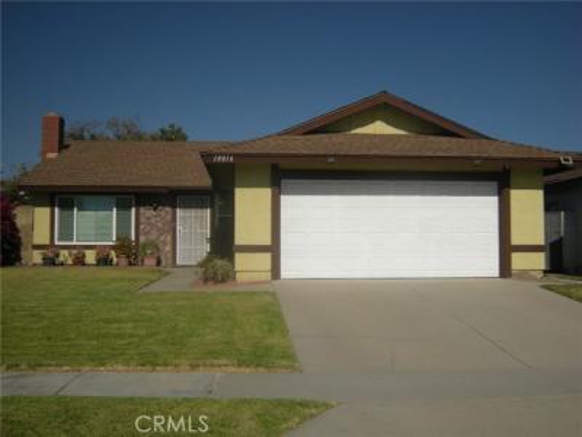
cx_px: 291
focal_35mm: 38
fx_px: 639
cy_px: 218
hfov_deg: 49.0
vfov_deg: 37.7
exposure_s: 1/700
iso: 64
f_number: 6.4
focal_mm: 6.3
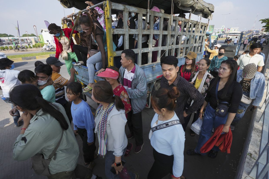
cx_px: 134
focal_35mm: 16
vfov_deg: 73.7
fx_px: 120
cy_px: 90
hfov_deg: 96.8
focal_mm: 16
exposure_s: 1/160
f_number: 10
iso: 100
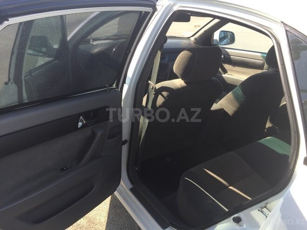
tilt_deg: -23.1
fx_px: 257
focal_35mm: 29
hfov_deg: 61.7
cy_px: 115
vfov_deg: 48.2
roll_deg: +0.6
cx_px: 154
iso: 32
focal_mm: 4.15
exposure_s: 1/356
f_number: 2.2
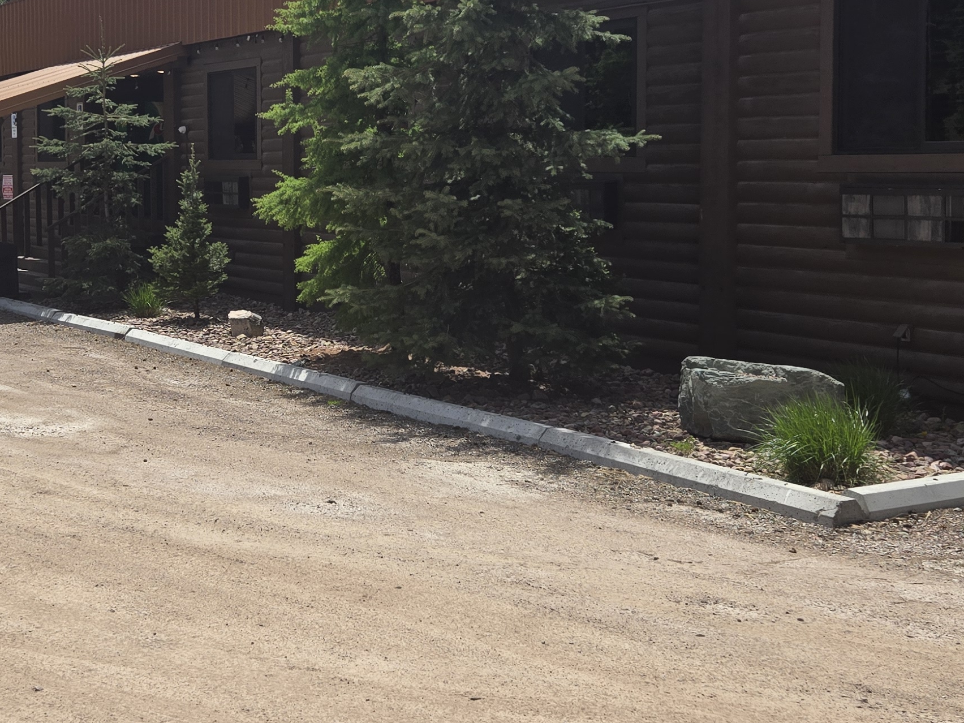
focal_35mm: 54
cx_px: 288
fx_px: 1504
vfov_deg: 26.8
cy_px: 211
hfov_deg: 35.0
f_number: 1.8
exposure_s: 1/2378
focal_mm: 5.4
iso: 25
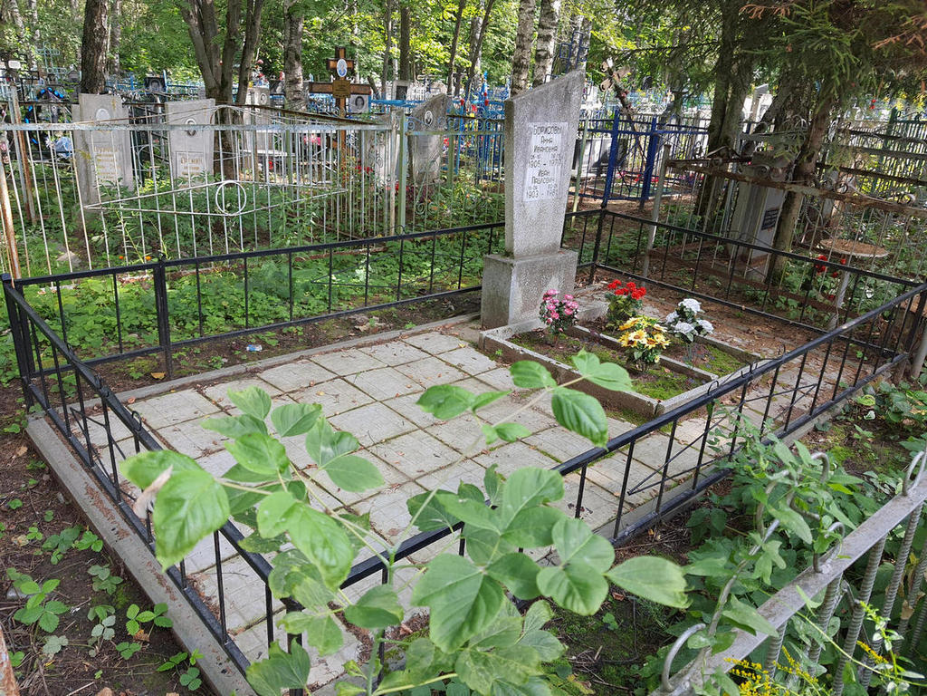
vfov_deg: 53.1
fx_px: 696
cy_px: 348
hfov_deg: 67.3
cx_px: 464
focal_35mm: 26
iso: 50
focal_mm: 4.32
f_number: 1.7
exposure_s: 1/162
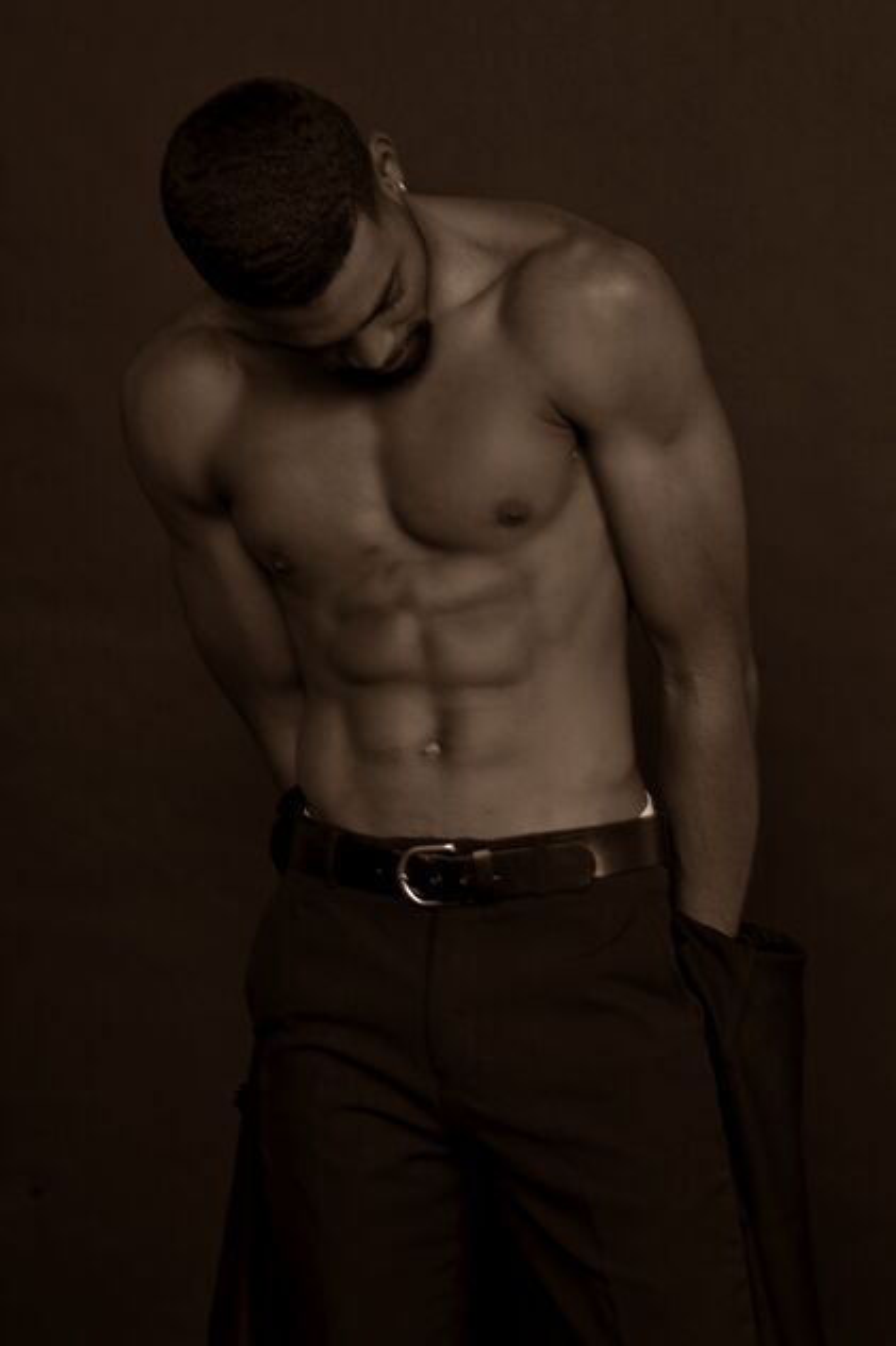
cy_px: 673
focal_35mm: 150
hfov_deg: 9.1
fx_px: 5603
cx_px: 448
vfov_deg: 13.7
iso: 100
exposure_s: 1/60
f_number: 16
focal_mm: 100
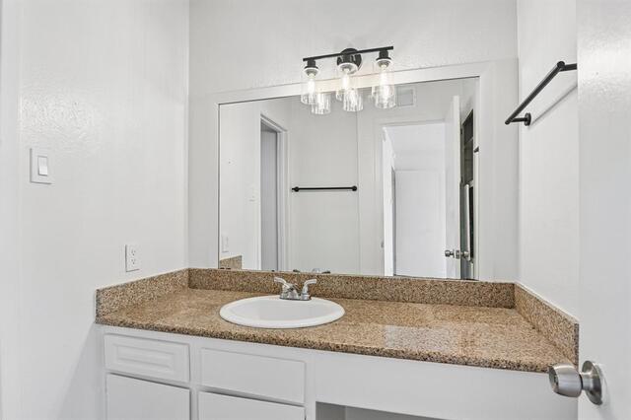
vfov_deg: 67.3
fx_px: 315
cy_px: 210
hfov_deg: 90.0
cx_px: 316
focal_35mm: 18
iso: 400
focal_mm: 18
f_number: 8
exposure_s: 1/80
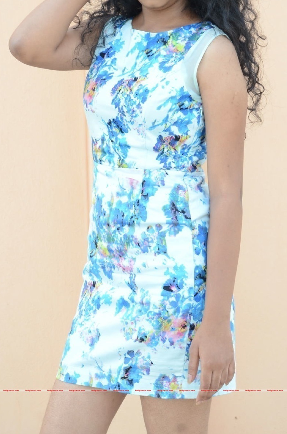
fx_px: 1166
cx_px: 165
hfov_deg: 14.0
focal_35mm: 97
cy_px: 162
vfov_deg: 21.0
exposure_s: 1/125
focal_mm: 48
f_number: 5.6
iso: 500
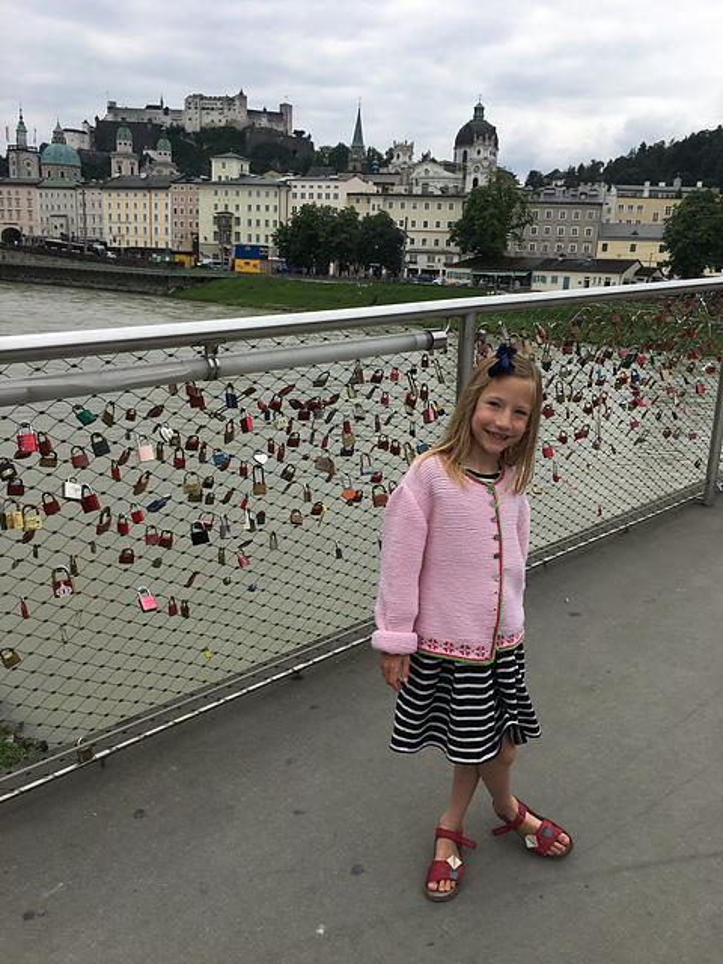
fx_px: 808
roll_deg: -2.7
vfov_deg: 61.7
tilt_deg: -14.9
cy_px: 482
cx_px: 362
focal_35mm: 29
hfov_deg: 48.2
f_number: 2.2
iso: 25
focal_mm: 4.15
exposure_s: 1/1083
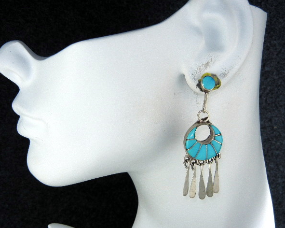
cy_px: 113
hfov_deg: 34.2
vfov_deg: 27.6
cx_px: 138
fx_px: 464
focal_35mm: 55
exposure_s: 1/35.4
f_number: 3.9
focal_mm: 9.3
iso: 160
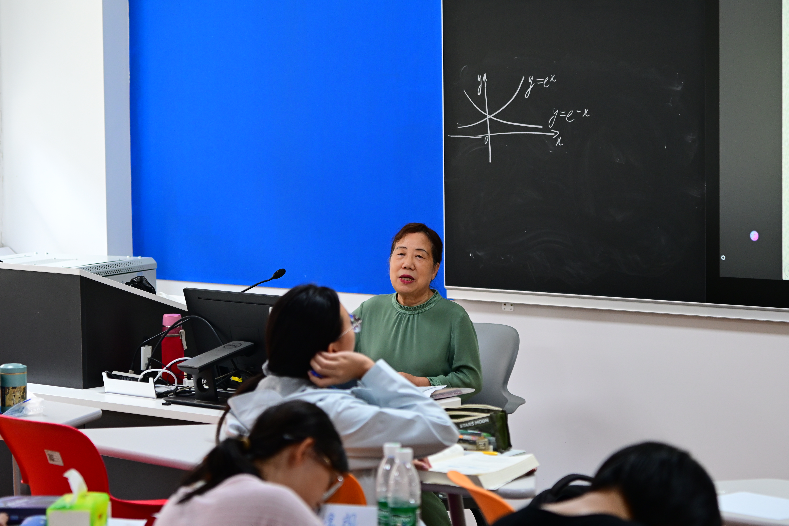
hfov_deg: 18.2
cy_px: 263
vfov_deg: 12.2
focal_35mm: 112
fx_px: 2465
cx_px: 394
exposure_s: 1/160
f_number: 2.8
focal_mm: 75
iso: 800
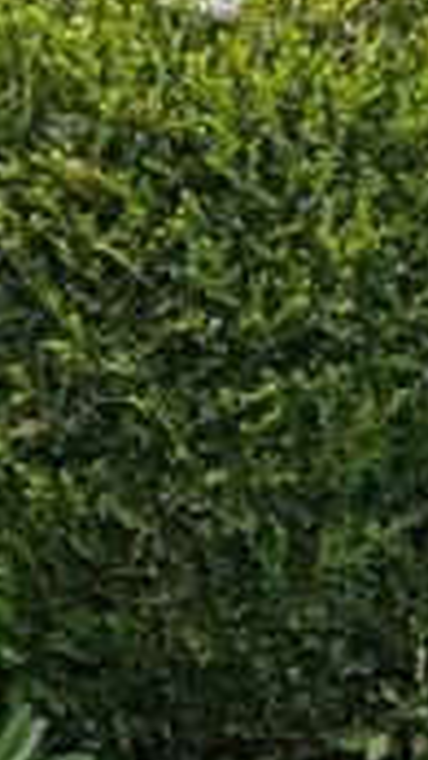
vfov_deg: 5.1
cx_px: 345
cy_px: -963
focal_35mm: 412
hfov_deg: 3.0
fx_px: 8307
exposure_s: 1/40
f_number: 8
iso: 320
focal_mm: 33.5
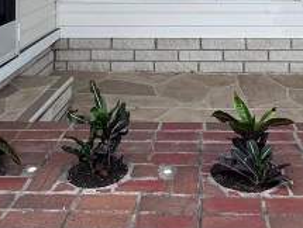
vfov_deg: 24.2
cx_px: 180
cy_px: -77
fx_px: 456
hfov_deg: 36.6
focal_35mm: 52
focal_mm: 2.22
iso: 50
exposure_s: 1/924
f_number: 2.2
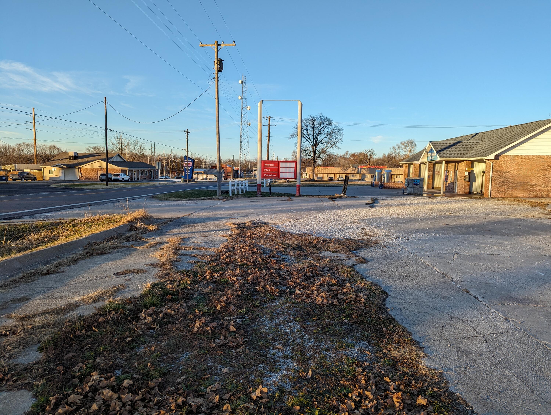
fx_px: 383
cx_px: 276
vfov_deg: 56.9
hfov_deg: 71.5
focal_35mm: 24
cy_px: 208
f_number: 1.85
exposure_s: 1/792
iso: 42
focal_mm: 6.81
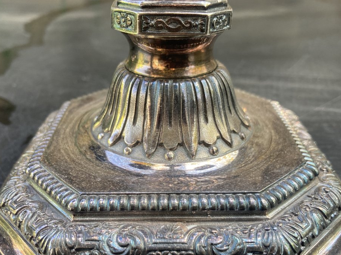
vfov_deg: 38.4
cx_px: 167
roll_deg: +0.1
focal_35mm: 37
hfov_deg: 50.1
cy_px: 163
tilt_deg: -30.7
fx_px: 364
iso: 50
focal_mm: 3.99
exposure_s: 1/121
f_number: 1.8
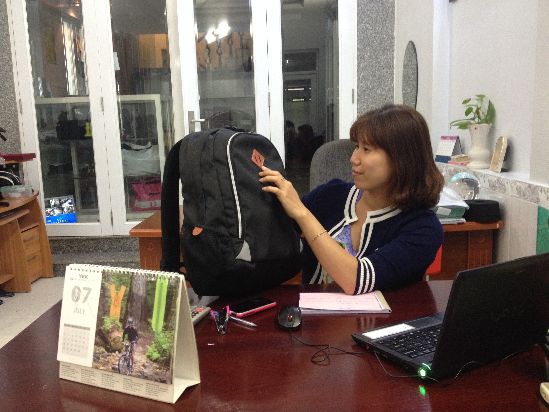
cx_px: 274
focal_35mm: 35
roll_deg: +1.8
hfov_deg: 52.6
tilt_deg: -11.5
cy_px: 206
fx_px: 555
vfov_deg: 40.7
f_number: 2.4
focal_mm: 4.28
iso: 200
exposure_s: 1/20
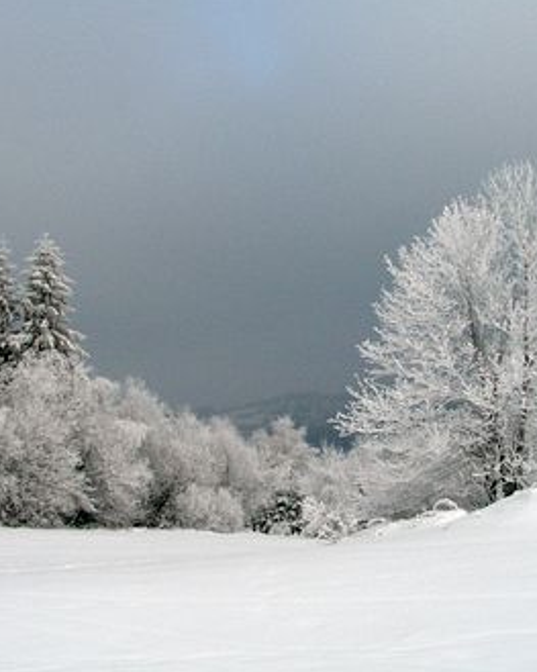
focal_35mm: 48
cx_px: 263
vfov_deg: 38.8
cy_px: 332
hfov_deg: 31.4
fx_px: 954
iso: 100
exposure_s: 1/200
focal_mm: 6
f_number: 8
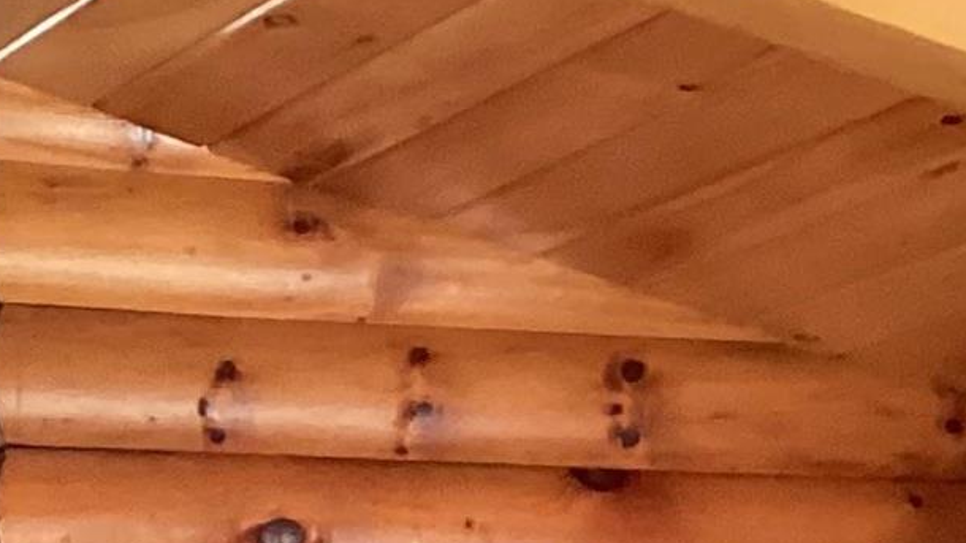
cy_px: 1401
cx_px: 30
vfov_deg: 6.7
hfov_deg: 12.5
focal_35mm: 170
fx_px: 4354
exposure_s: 1/40
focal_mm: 3.3
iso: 250
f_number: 2.4
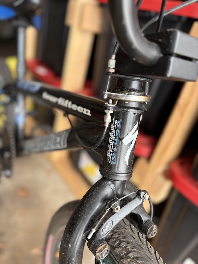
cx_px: 99
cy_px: 132
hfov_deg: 53.1
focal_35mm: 26
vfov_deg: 67.3
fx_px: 198
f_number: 1.6
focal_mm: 5.96
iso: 40
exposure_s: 1/122
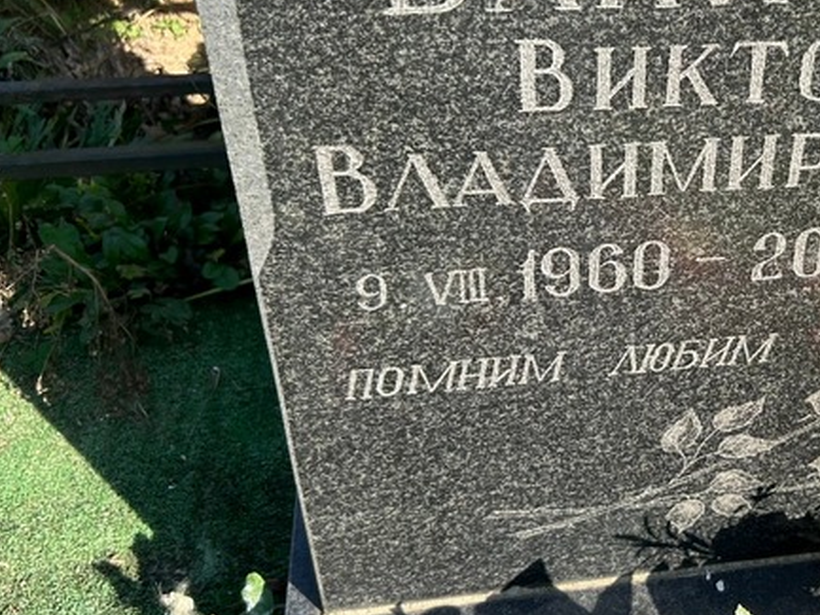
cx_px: 708
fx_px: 1137
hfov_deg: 37.5
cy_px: 267
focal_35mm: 48
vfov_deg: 30.2
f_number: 1.5
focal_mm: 5.7
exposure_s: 1/1224
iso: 50
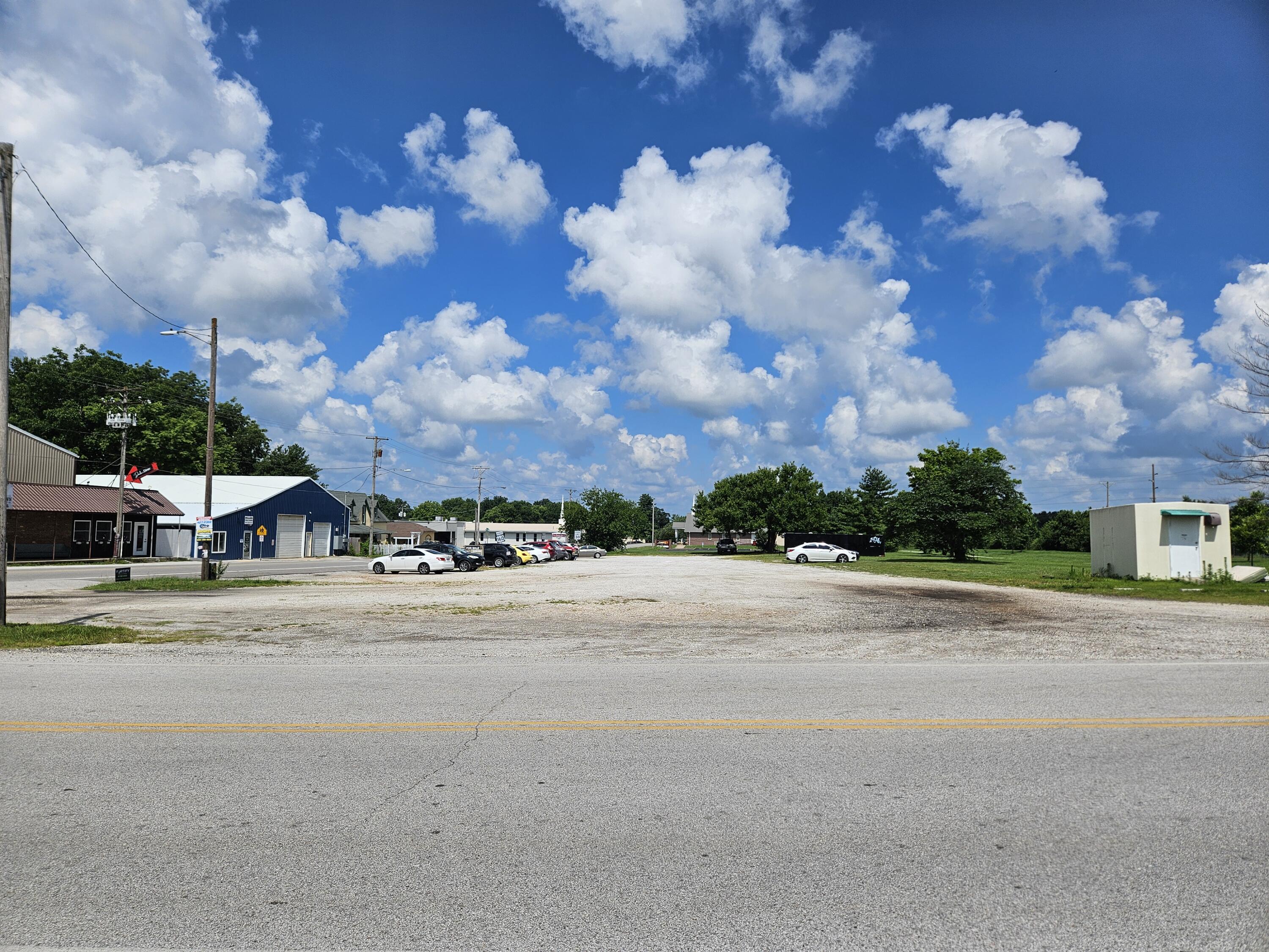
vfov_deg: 58.9
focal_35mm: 23
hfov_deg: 73.9
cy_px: 476
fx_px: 843
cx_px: 634
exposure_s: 1/4517
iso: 25
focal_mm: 5.4
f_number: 1.8
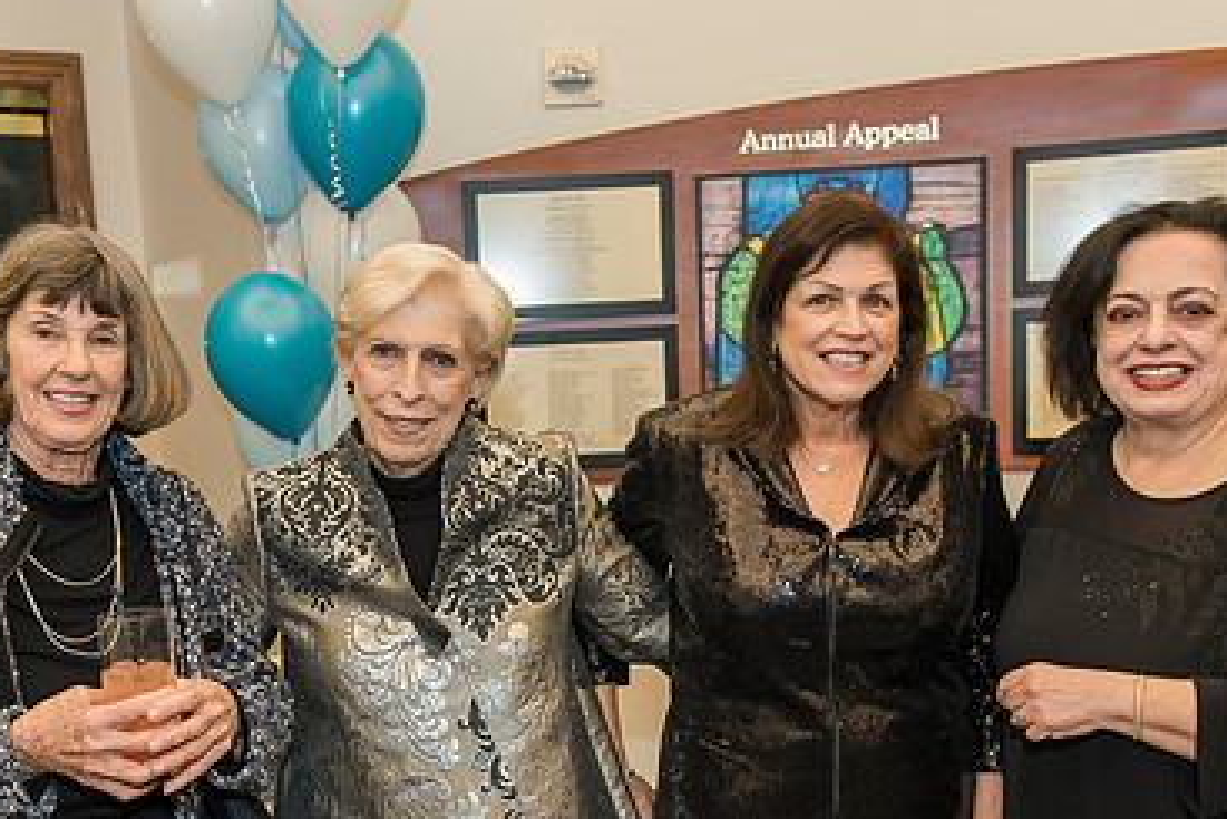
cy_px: 561
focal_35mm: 46
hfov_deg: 42.6
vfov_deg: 29.0
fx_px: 1568
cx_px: 513
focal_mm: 28
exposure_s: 1/100
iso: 1250
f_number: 4
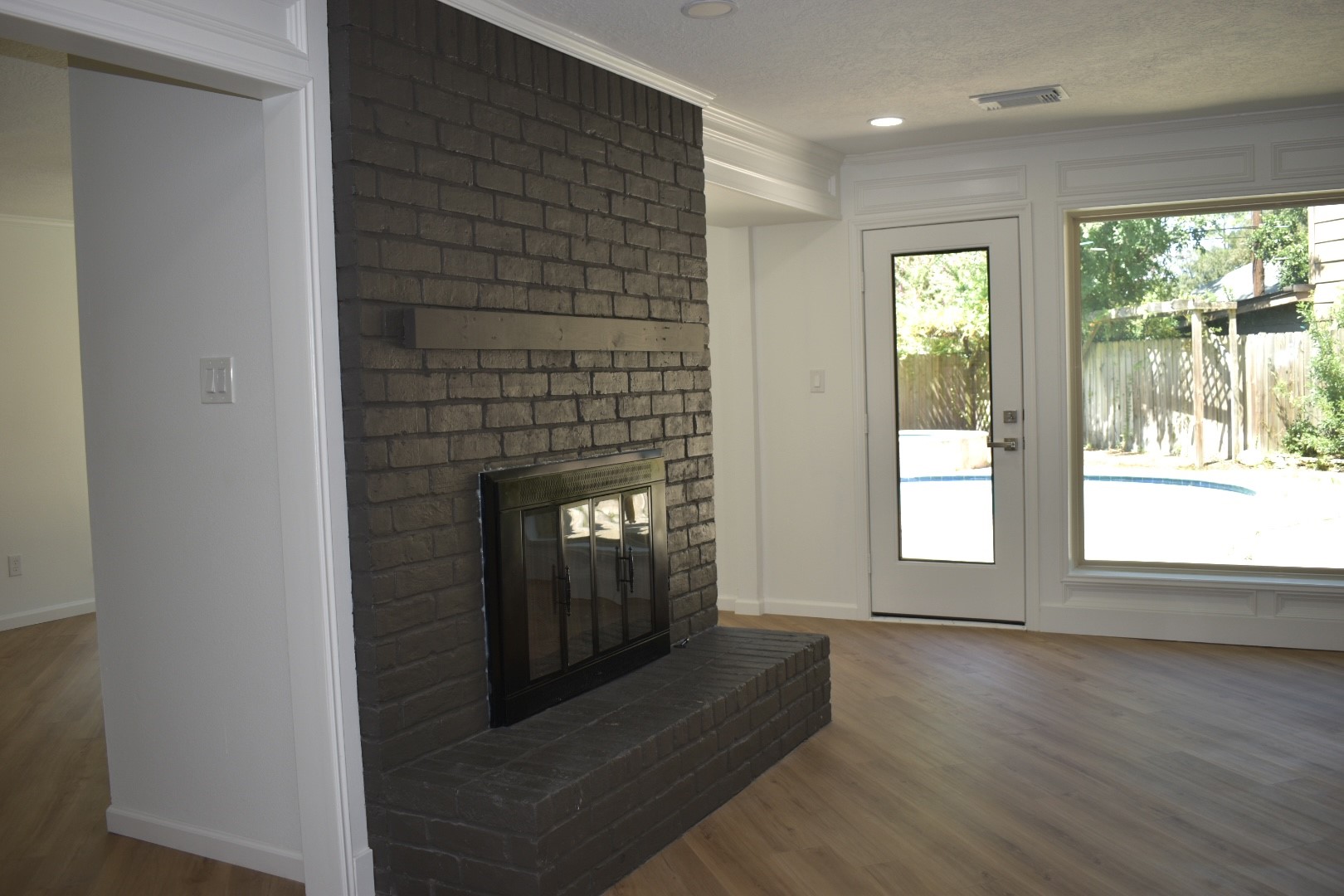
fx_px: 1120
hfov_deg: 61.9
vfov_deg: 43.6
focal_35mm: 30
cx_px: 672
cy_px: 448
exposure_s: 1/80
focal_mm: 20
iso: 100
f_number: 3.8
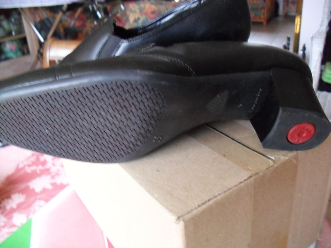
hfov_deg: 52.6
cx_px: 166
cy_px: 124
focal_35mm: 35
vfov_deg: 40.7
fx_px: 335
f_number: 3
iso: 400
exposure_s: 1/6
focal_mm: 6.3
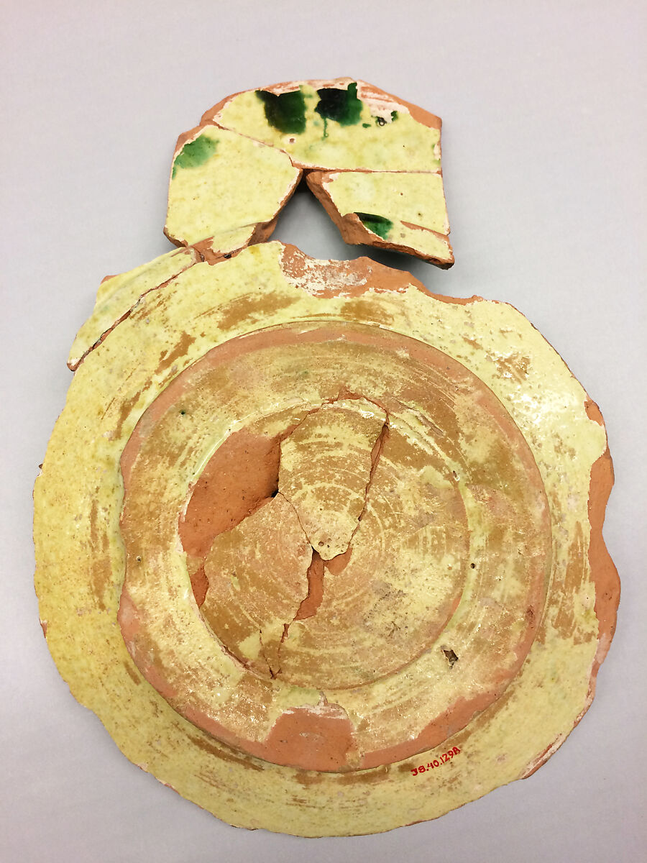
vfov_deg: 61.7
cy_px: 432
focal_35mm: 29
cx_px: 324
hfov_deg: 48.2
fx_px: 723
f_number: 2.2
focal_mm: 4.15
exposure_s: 1/30
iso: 32
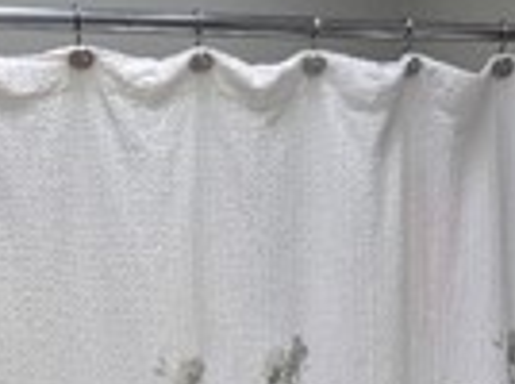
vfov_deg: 12.2
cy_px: 714
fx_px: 1634
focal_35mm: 110
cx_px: 404
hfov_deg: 17.8
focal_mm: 5.4
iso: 320
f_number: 1.8
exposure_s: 1/120
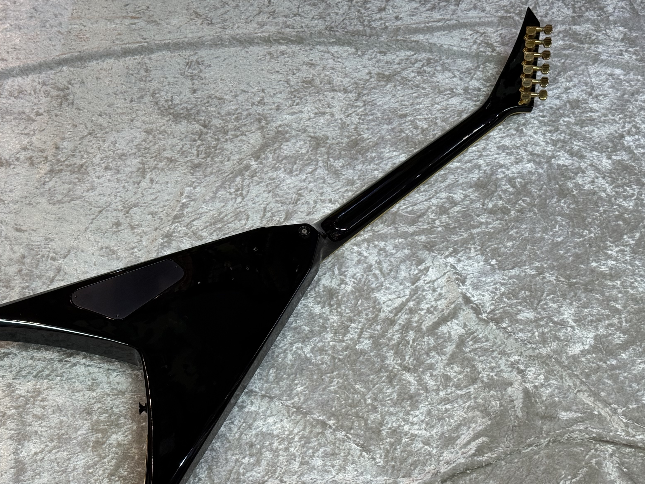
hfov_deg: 31.1
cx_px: 252
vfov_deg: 23.6
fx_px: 1155
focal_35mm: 62
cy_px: 289
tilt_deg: -55.4
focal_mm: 6.76
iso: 64
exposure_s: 1/60
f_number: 1.78
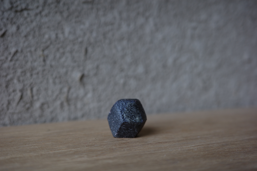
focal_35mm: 40
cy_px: 86
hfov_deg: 48.5
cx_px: 128
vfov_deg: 33.4
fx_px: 286
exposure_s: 1/80
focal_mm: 26
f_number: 2.8
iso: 200
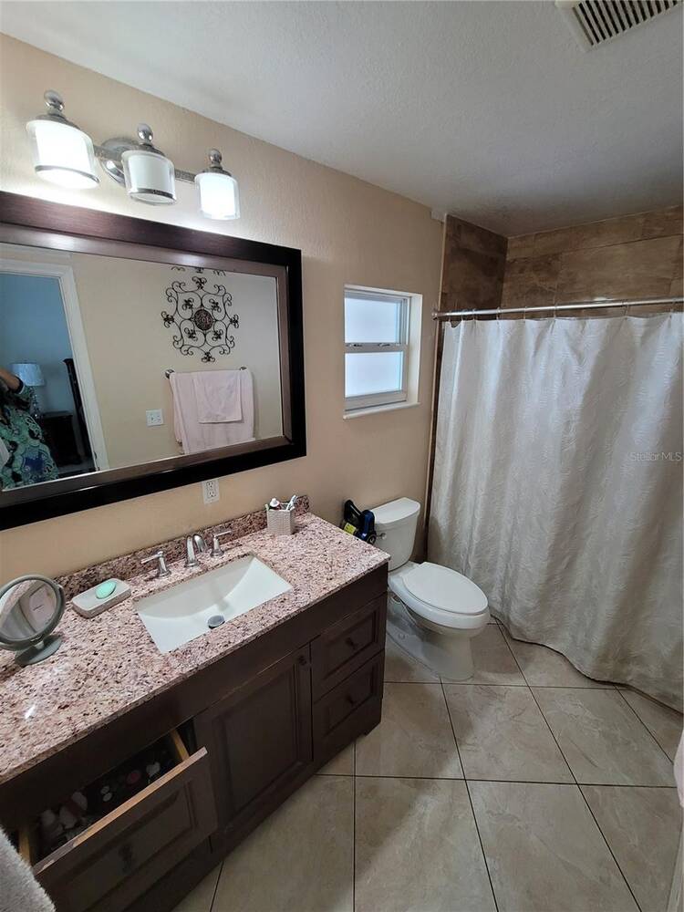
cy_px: 456
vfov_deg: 106.2
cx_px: 342
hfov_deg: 89.9
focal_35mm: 13
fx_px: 343
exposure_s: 1/60
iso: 250
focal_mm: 2.2
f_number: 2.2
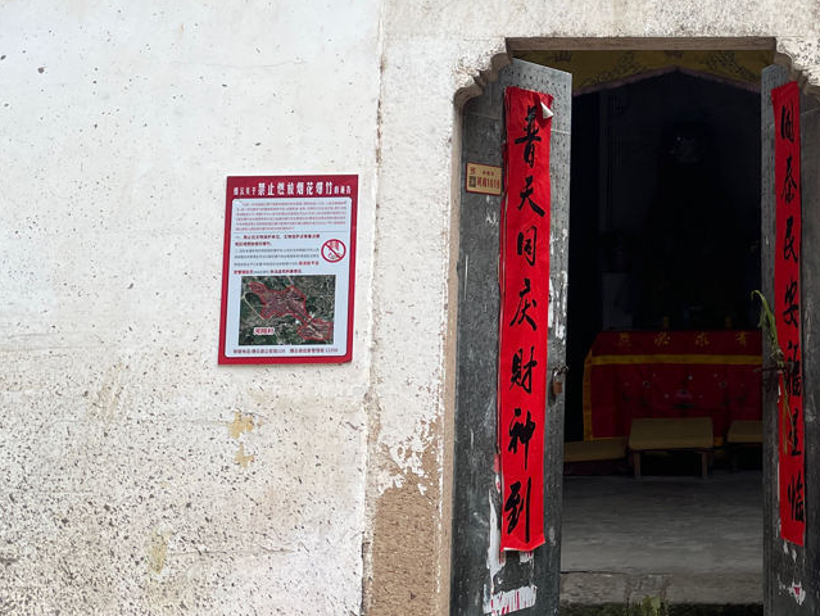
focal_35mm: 61
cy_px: 78
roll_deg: -1.1
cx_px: 661
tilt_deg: +12.2
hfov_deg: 30.8
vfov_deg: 23.5
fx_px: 1446
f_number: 1.6
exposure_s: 1/1335
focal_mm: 4.2
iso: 32
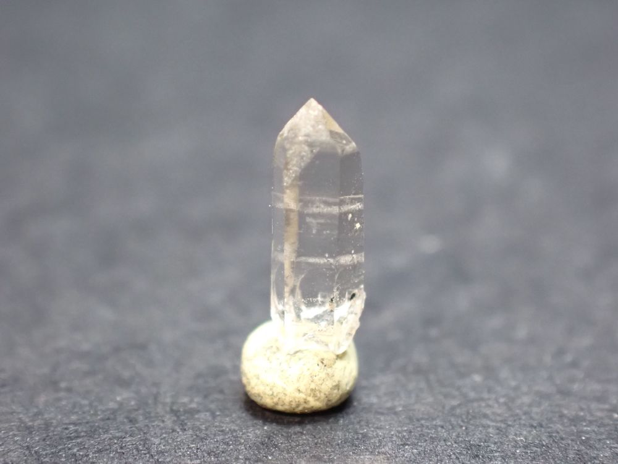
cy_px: 232
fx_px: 1785
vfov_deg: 14.8
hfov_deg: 19.6
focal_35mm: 100
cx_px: 309
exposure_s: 1/100
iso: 1600
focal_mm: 18
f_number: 4.9
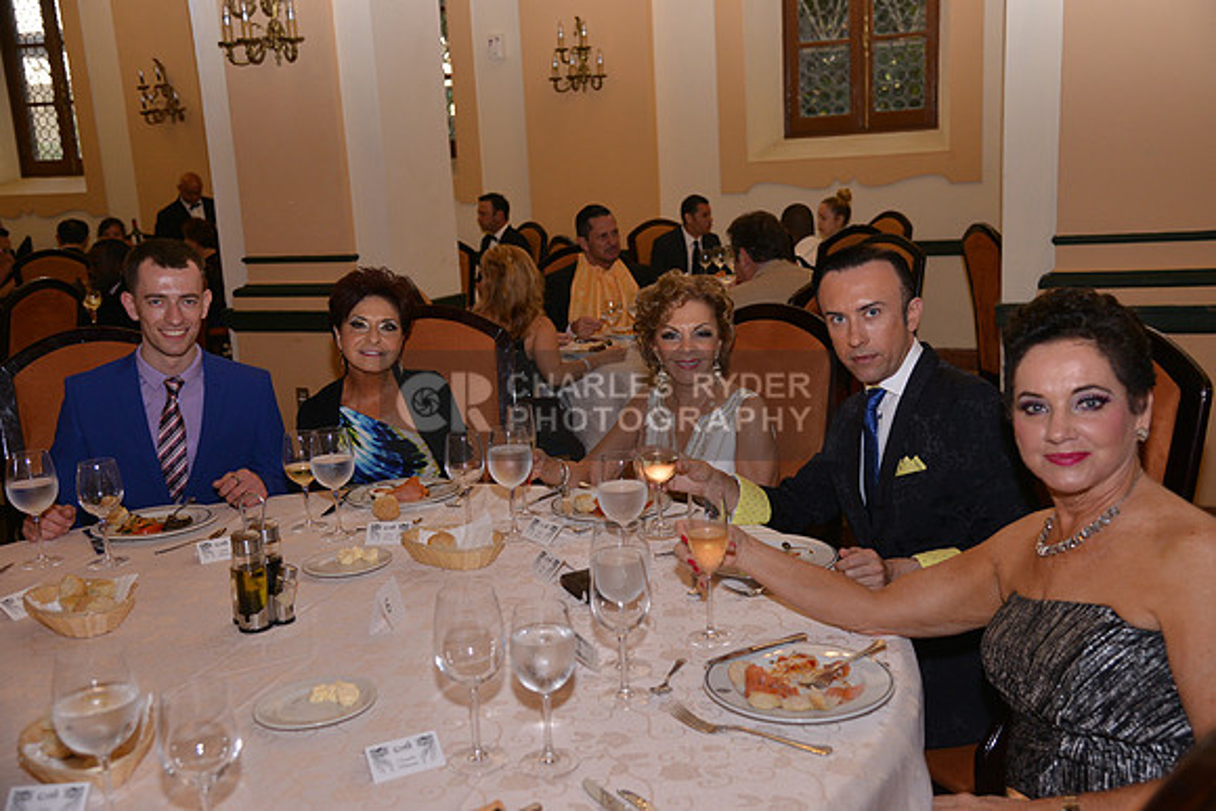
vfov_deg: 35.1
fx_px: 1284
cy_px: 406
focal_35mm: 38
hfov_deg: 50.7
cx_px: 608
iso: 1000
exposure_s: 1/250
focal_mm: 38
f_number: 4.5
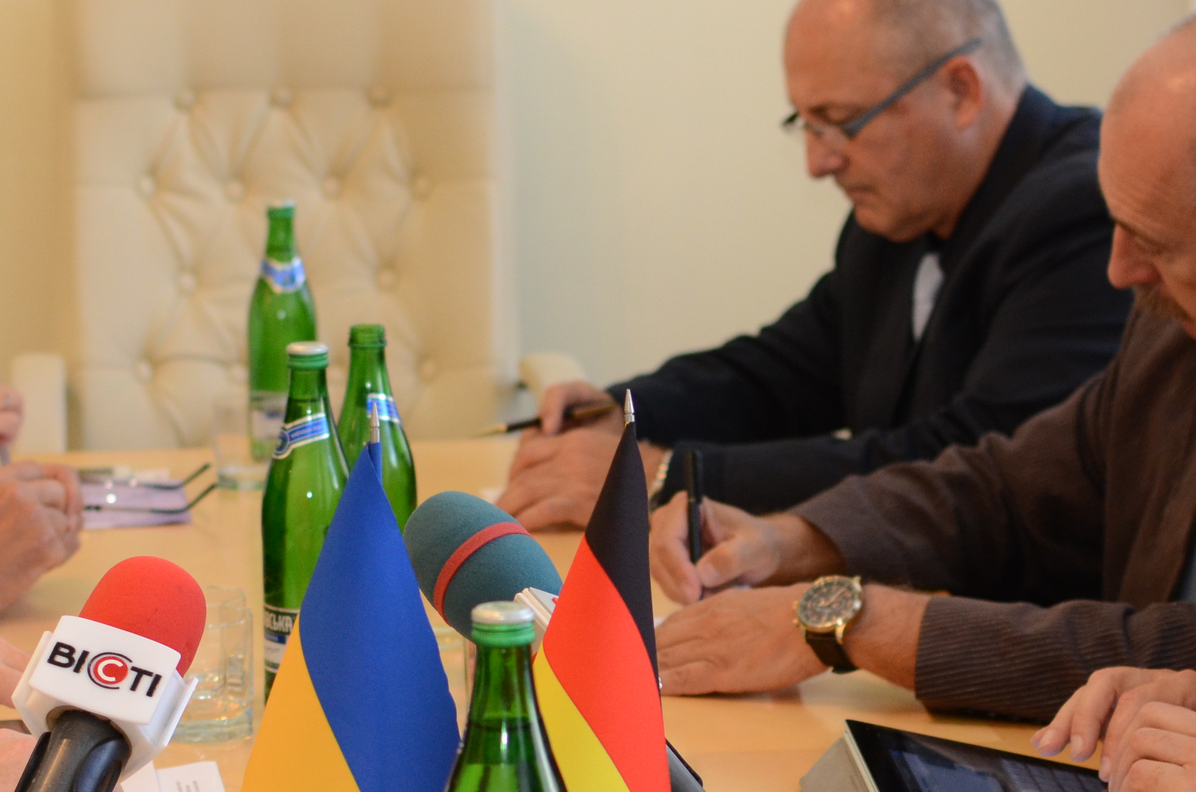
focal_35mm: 113
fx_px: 3749
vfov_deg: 12.1
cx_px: 354
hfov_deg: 18.1
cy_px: 381
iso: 800
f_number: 3.2
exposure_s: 1/200
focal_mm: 35
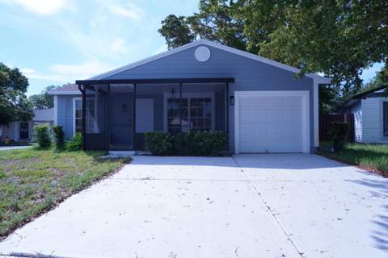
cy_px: 129
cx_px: 194
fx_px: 259
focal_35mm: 24
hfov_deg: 73.7
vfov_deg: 53.1
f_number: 6.3
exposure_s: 1/400
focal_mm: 16
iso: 100
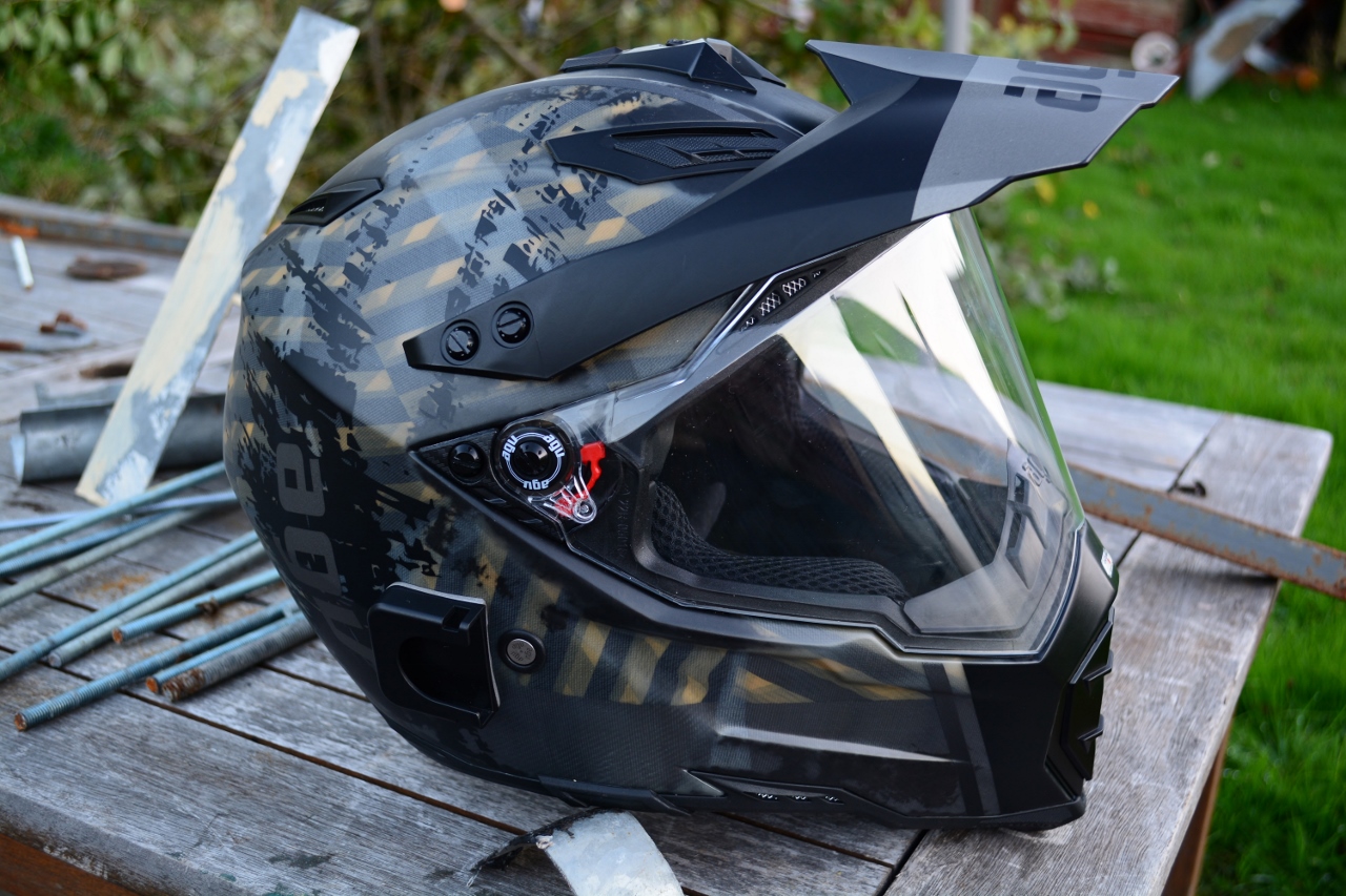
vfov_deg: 34.2
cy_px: 448
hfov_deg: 49.6
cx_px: 673
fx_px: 1458
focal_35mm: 39
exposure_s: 1/30
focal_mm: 26
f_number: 4.2
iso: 250
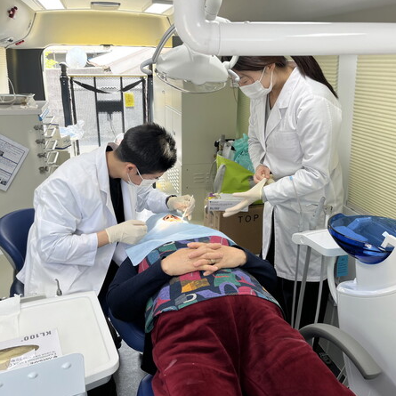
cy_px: 198
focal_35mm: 31
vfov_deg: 52.5
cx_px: 195
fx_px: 401
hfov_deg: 52.5
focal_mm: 5.1
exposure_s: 1/138
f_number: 1.6
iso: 32
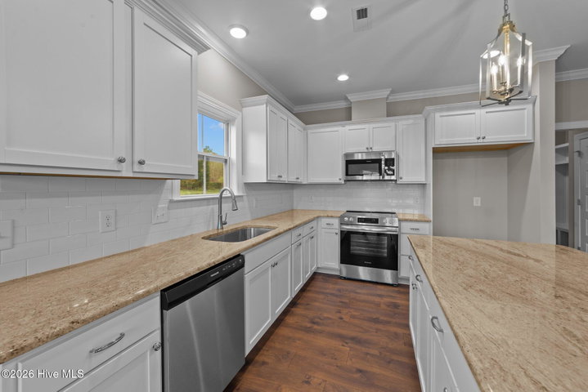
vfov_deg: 81.3
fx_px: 229
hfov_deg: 104.2
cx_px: 294
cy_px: 196
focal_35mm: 14
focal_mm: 14
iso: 160
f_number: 8
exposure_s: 1/3
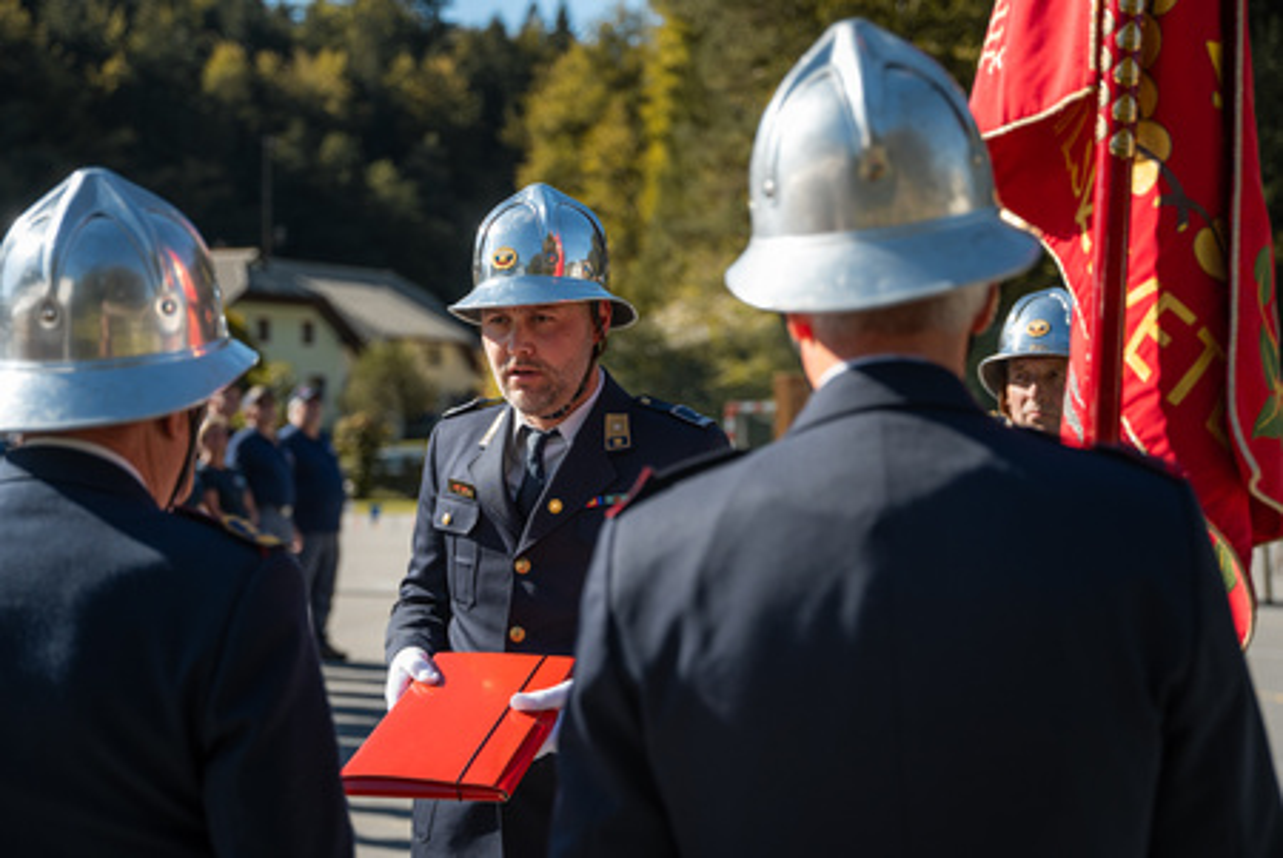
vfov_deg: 24.7
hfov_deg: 36.2
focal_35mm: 55
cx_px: 642
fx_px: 1964
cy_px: 429
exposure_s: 1/1250
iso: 125
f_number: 2.8
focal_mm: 55
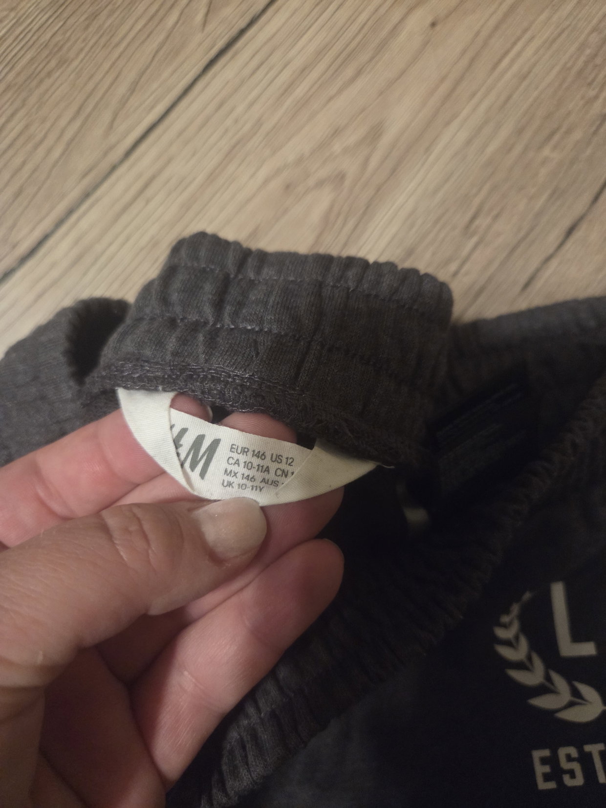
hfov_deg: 58.9
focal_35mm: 23
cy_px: 404
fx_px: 537
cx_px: 303
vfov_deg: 73.9
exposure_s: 1/50
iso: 1600
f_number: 1.8
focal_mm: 5.4
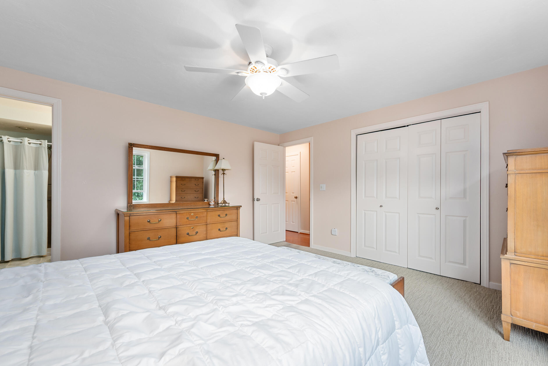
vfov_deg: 77.3
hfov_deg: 100.4
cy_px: 183
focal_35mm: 15
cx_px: 274
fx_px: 228
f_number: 8
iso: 320
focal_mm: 15
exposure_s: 1/6
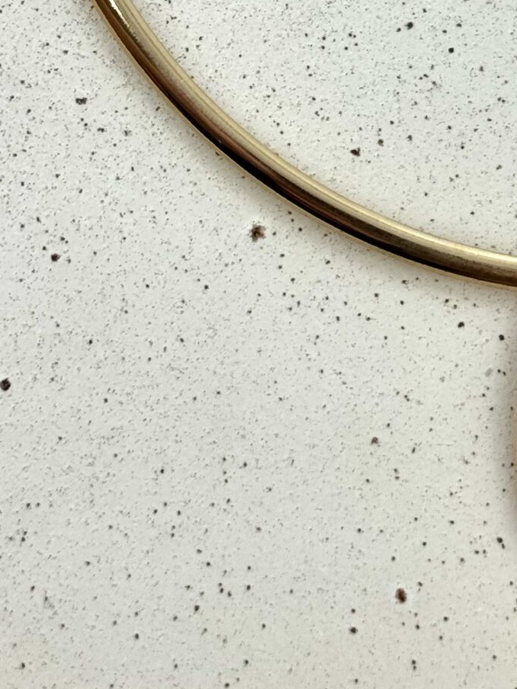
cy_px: -88
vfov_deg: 14.2
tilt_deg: -76.4
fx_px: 2708
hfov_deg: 10.7
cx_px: 615
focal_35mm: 136
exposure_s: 1/980
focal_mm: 6.76
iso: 64
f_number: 1.78
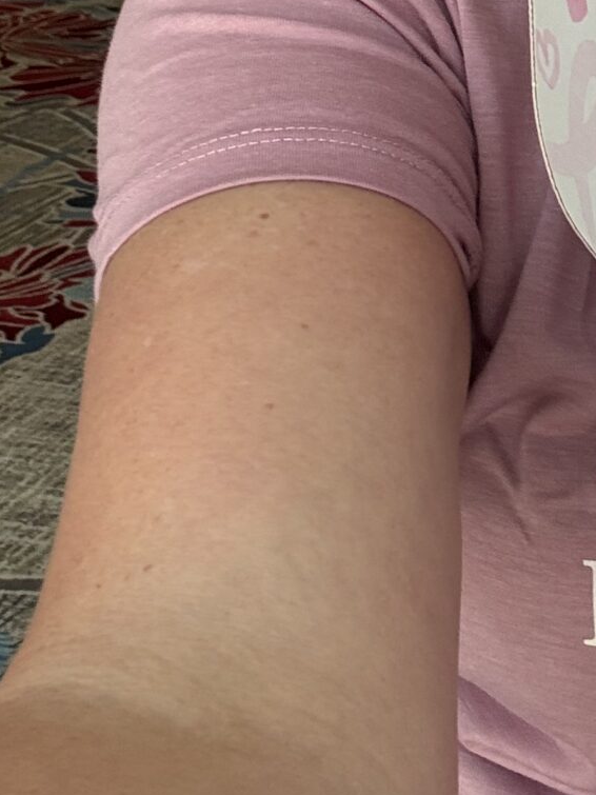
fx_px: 1791
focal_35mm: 78
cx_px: 722
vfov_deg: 23.1
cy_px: -143
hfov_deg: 17.9
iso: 32
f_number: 1.9
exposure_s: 1/122
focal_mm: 2.69
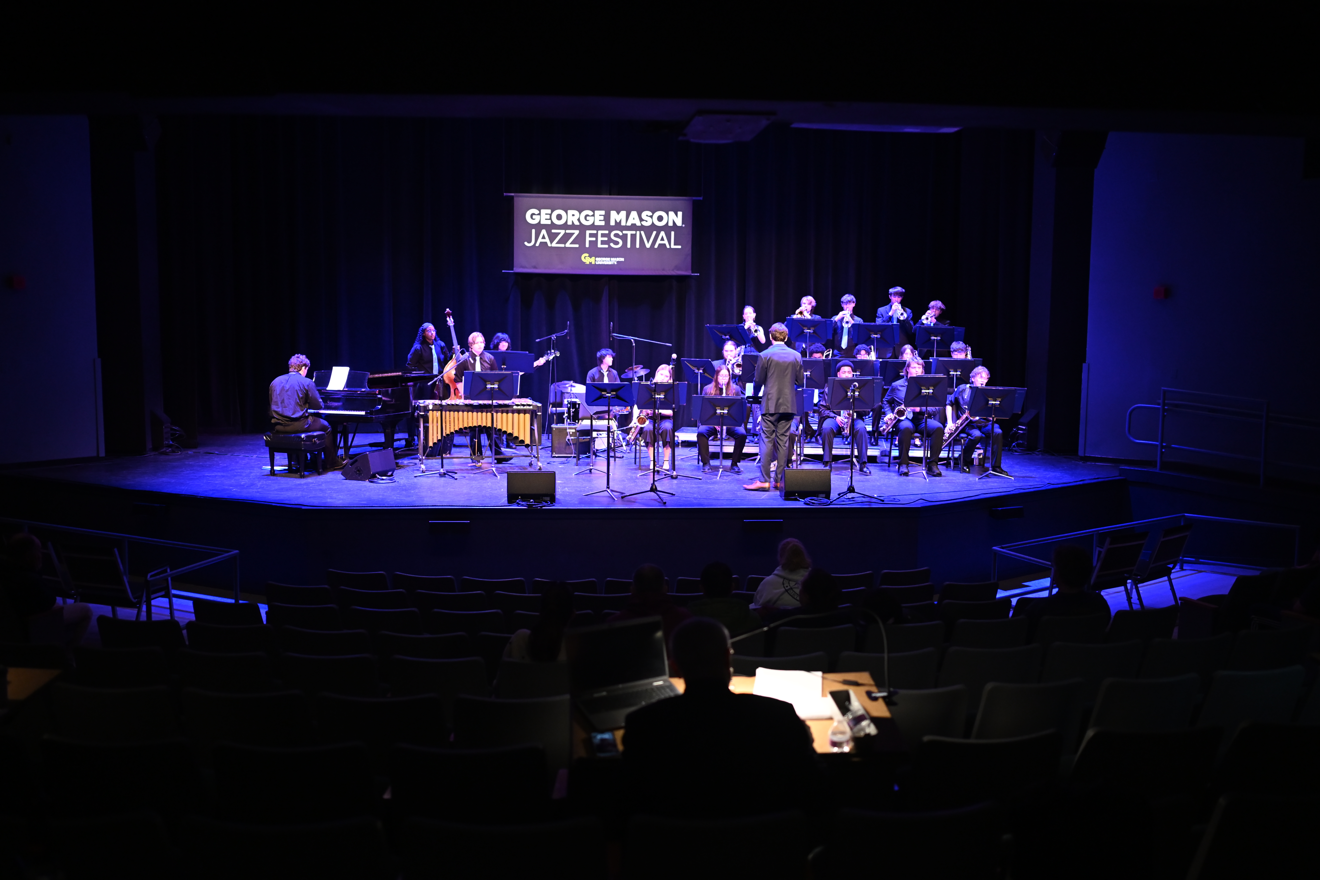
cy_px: 440
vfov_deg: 37.9
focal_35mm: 35
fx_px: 1283
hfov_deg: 54.4
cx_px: 660
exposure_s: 1/125
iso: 2200
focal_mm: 35
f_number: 1.8
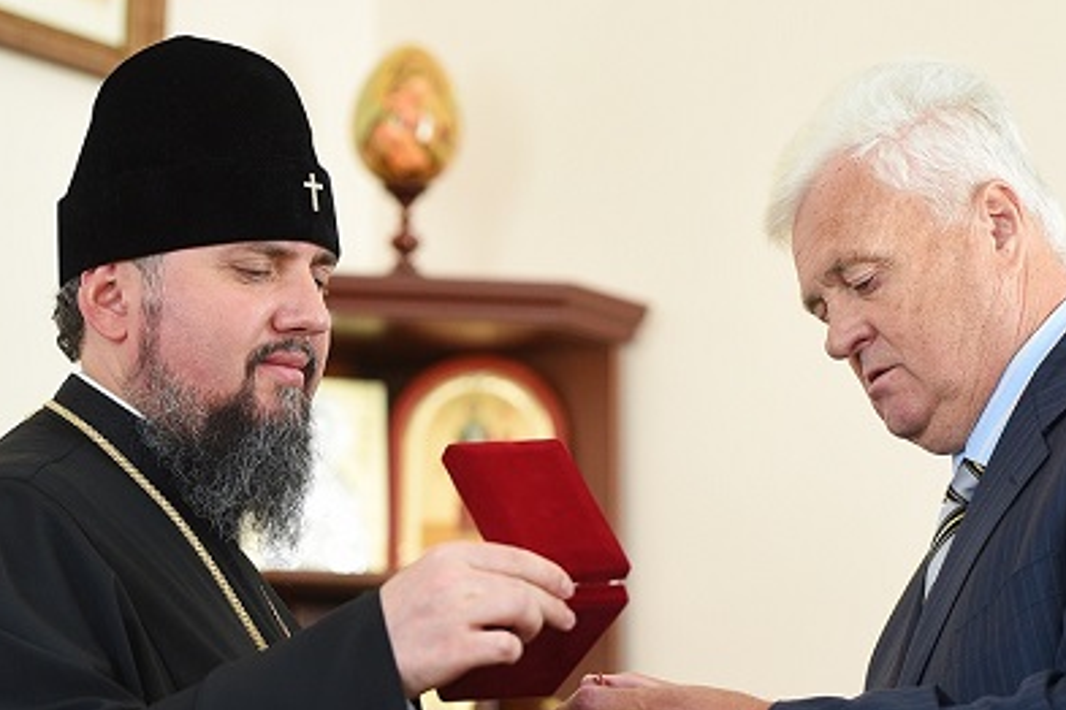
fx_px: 4323
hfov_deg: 14.0
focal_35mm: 146
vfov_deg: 9.4
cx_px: 637
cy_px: 457
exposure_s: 1/100
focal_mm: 82
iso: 1000
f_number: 2.8
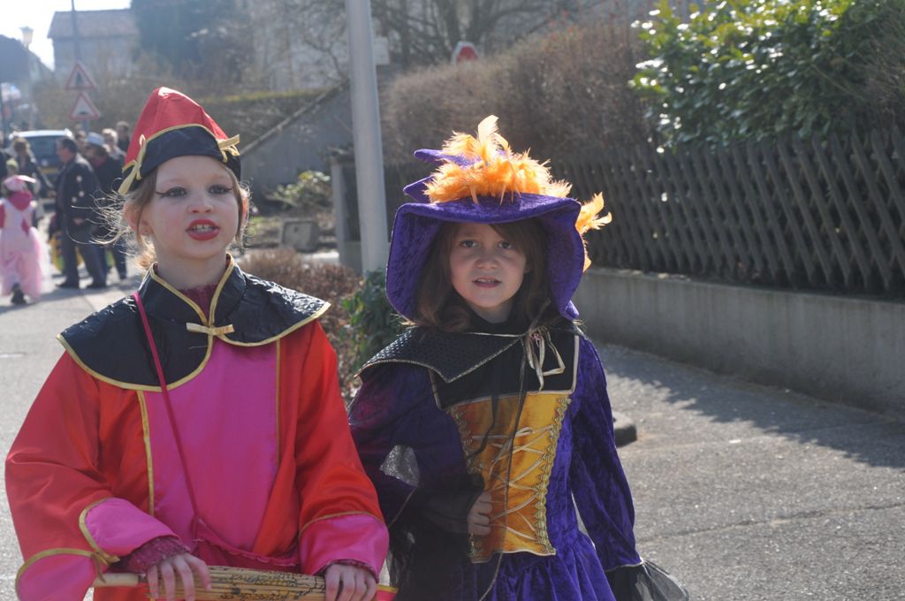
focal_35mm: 93
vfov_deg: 14.7
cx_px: 452
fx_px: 2335
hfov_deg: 21.9
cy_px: 300
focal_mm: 62
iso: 200
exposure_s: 1/320
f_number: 9
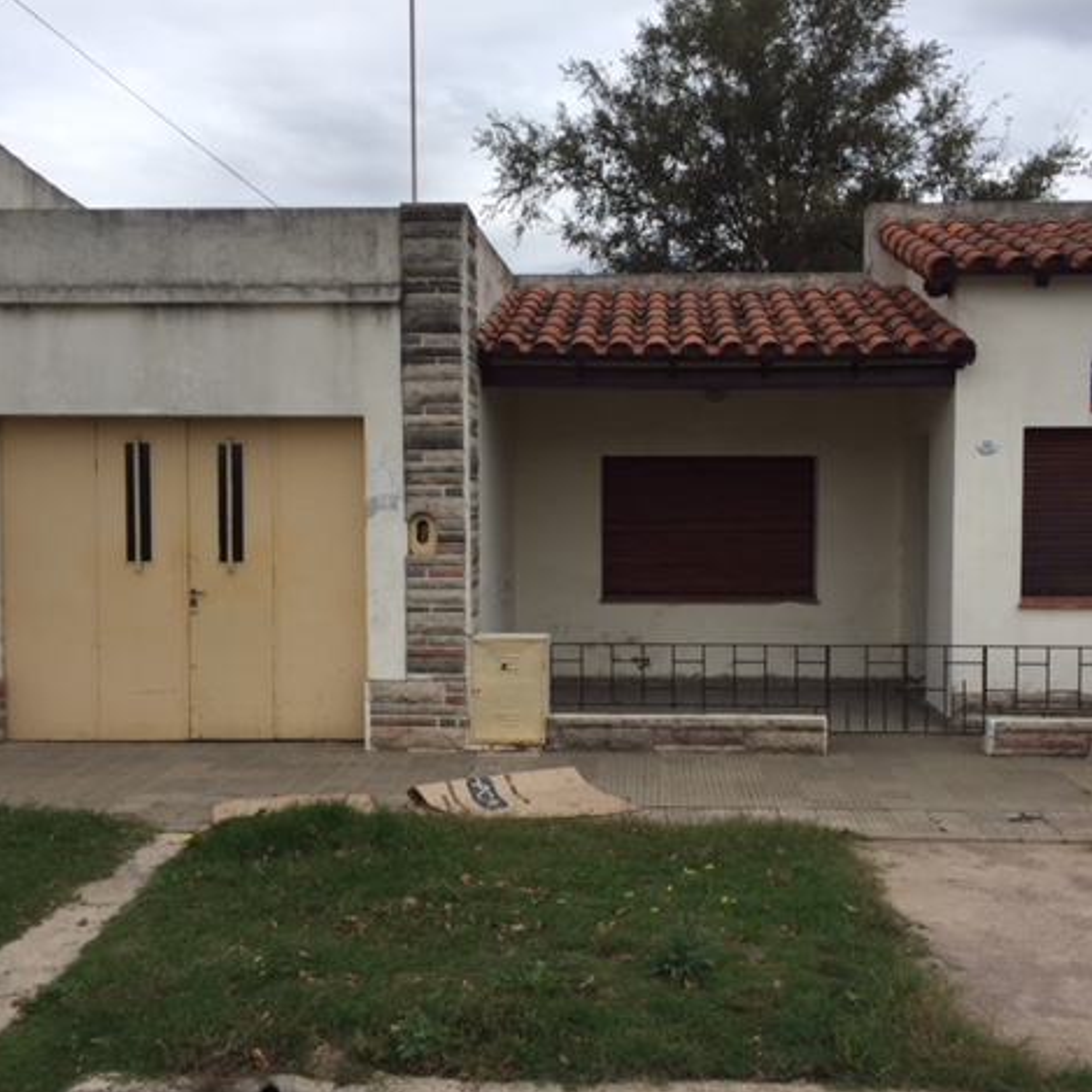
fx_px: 1249
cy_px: 552
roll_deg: -1.3
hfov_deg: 47.1
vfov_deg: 47.2
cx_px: 612
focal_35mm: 35
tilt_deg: -1.8
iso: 32
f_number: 2.2
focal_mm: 4.15
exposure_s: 1/1236
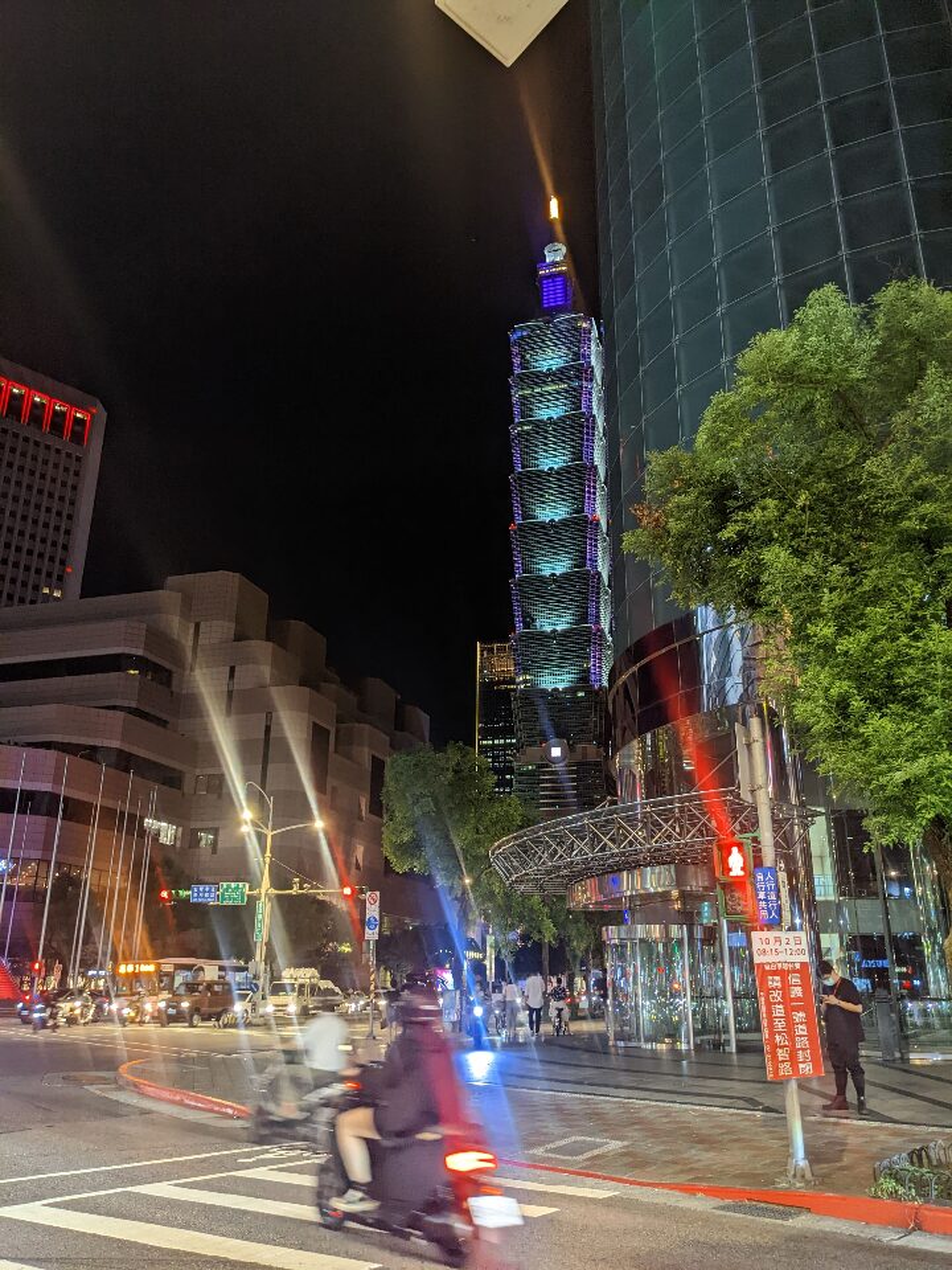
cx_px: 476
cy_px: 635
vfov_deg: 65.3
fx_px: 990
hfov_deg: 51.4
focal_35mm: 27
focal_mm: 4.38
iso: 227
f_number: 1.73
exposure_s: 1/26.4
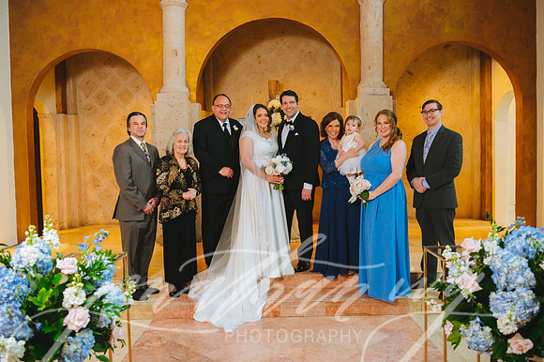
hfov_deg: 58.7
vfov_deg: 41.1
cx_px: 272
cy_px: 181
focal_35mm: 32
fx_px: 483
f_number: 4
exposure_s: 1/250
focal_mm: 32
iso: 4000
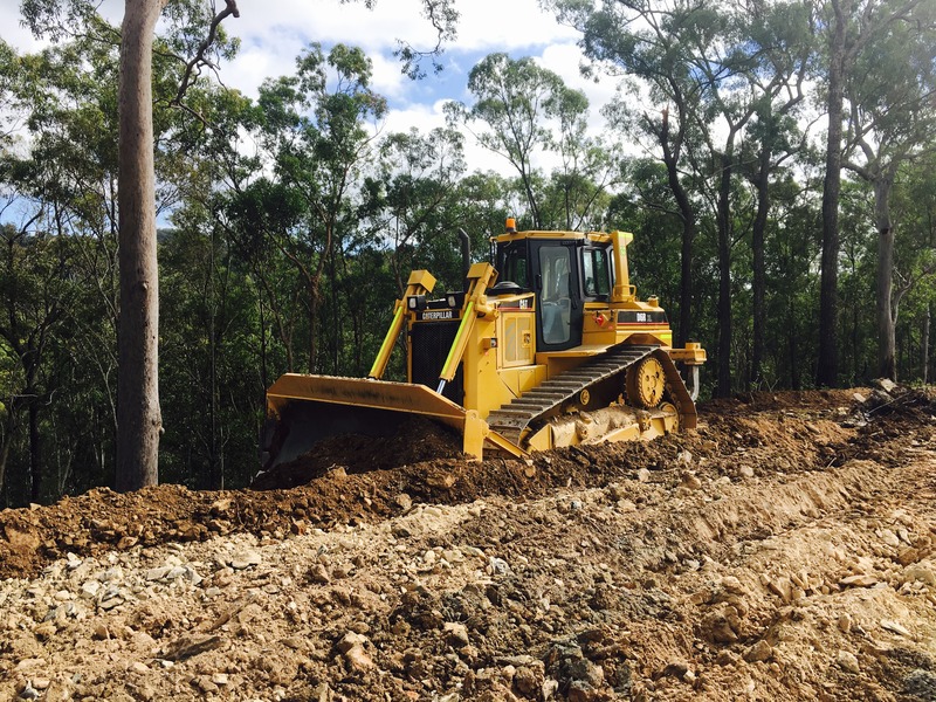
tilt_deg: -3.4
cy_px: 351
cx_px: 468
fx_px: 784
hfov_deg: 61.7
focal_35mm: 29
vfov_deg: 48.2
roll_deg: -0.2
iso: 25
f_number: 2.2
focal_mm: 4.15
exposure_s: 1/938
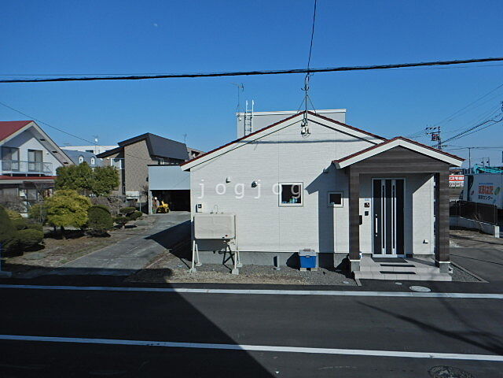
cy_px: 189
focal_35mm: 24
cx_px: 252
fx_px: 349
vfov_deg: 56.8
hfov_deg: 71.6
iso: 125
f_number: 8.2
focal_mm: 4.3
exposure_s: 1/400
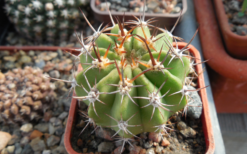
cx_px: 123
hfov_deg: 58.1
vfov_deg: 38.3
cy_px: 70
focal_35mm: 33
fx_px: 222
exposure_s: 1/200
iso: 125
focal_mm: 5.6
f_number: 3.6
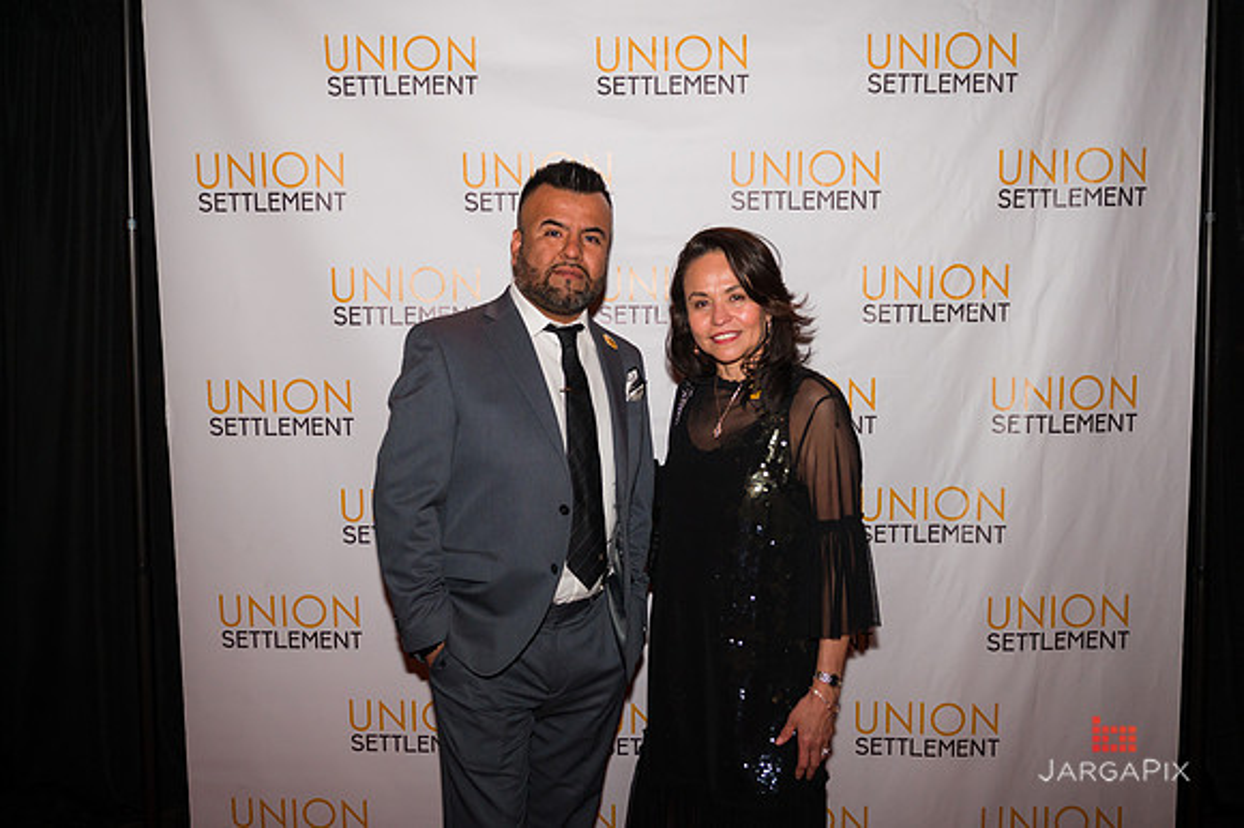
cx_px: 622
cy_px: 414
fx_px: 1209
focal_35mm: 35
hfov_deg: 54.5
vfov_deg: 37.8
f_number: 4
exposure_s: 1/200
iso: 1000
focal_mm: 35
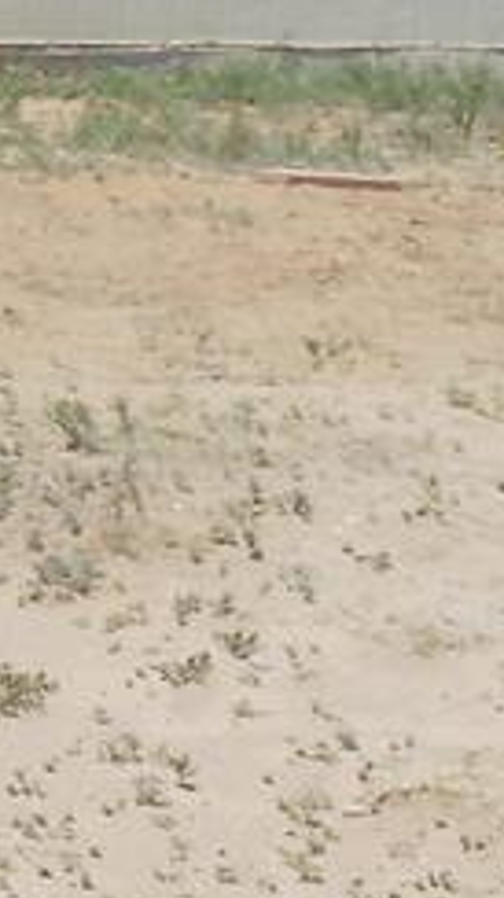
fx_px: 2831
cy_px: -20
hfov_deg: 8.6
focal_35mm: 119
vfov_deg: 17.6
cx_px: -953
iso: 80
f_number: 3.5
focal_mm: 4.6
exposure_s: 1/1000
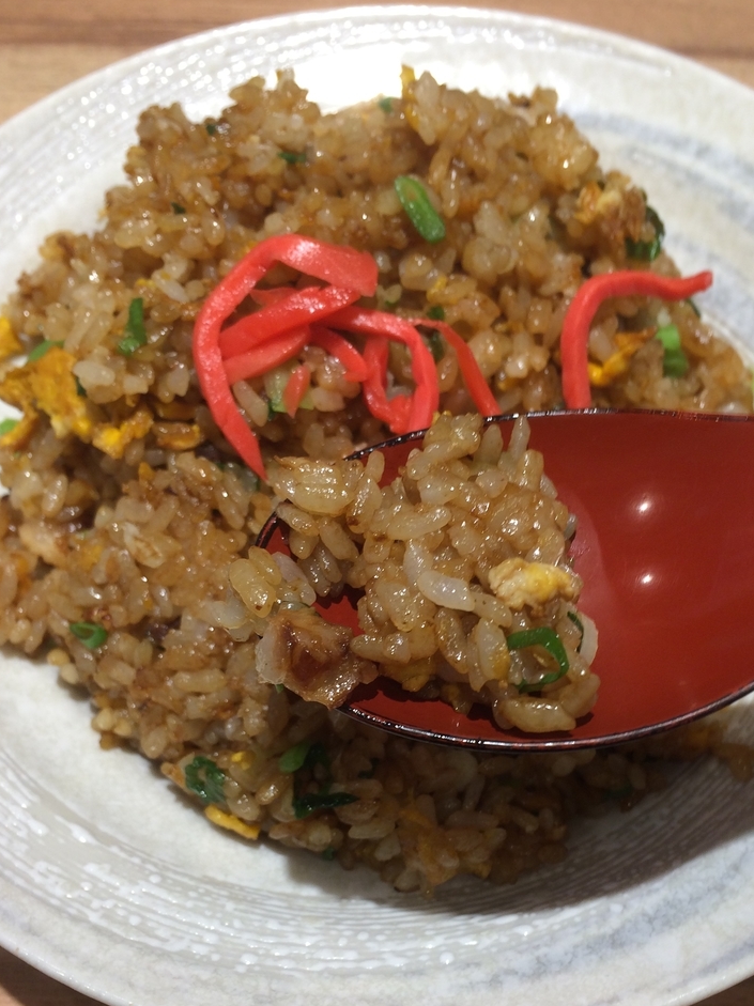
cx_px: 433
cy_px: 632
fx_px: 1075
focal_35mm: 37
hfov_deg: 38.6
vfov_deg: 49.6
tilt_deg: -64.7
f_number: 2.2
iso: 50
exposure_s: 1/60
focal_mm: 4.15
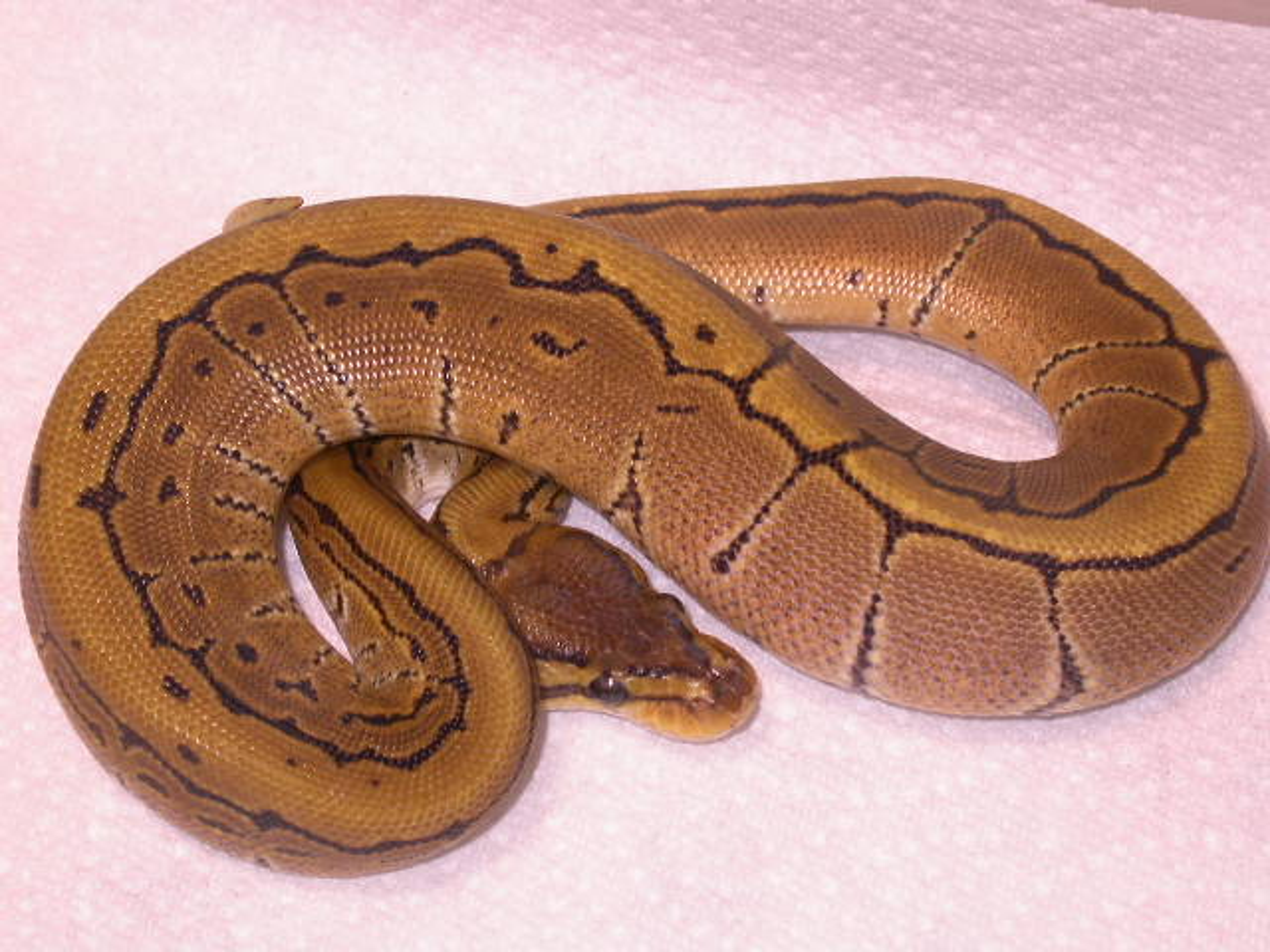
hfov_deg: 15.6
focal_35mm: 126
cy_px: 476
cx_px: 635
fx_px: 4623
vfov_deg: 11.8
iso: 100
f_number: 4.5
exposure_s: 1/60.3
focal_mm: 26.2
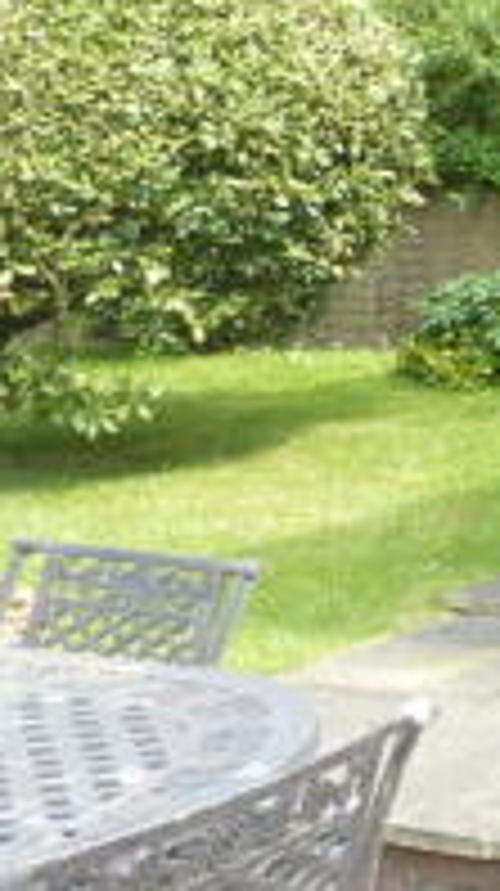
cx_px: 1304
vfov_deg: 26.7
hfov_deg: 11.8
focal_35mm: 77
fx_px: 1820
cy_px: 115
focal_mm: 4.3
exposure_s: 1/125
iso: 100
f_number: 4
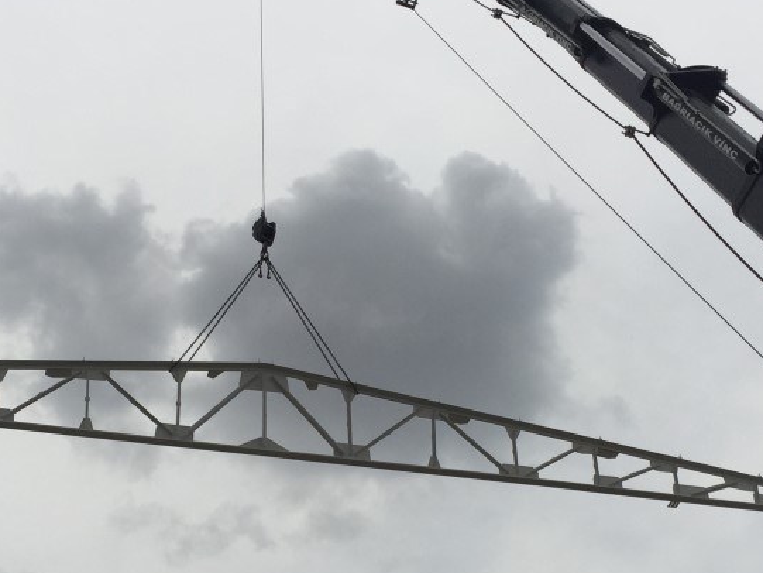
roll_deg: -0.2
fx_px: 1477
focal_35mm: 67
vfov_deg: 21.6
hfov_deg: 28.9
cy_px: 466
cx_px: 309
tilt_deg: +33.7
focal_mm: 4.15
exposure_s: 1/4405
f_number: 2.2
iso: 32
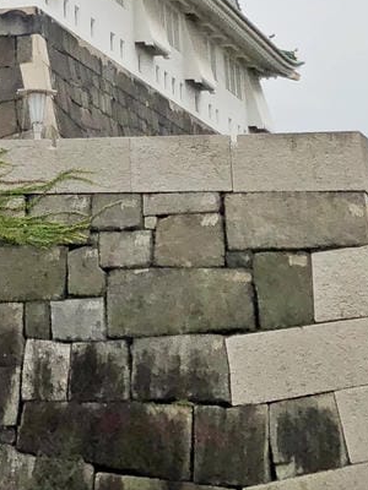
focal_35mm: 116
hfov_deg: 12.3
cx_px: -135
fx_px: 1644
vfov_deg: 14.5
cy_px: -450
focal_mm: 3.99
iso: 20
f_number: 1.8
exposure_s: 1/1621
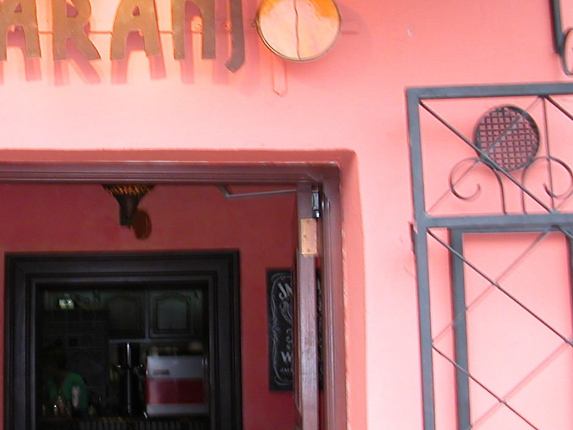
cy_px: 224
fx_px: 1043
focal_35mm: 63
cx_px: 137
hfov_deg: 30.2
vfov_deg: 23.3
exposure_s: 1/30
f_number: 2.7
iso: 100
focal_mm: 5.6
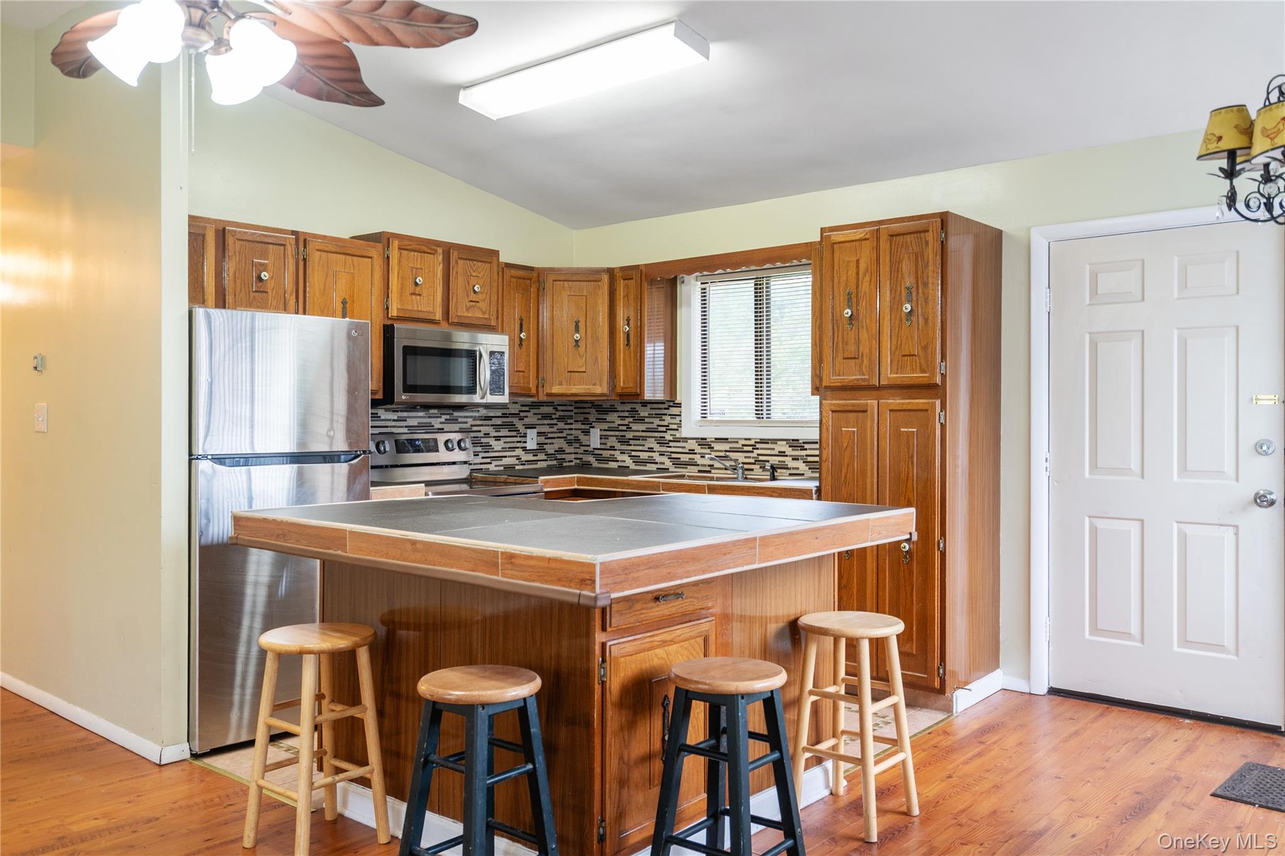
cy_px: 428
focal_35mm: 28
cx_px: 642
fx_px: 999
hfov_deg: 65.5
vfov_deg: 46.4
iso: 400
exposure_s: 1/30
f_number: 4
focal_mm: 28
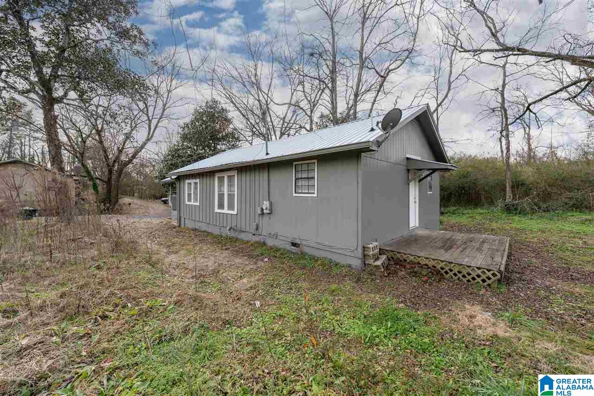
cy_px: 198
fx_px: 214
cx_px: 297
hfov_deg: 108.3
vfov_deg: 85.4
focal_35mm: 13
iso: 200
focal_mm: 13
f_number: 5
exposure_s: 1/160
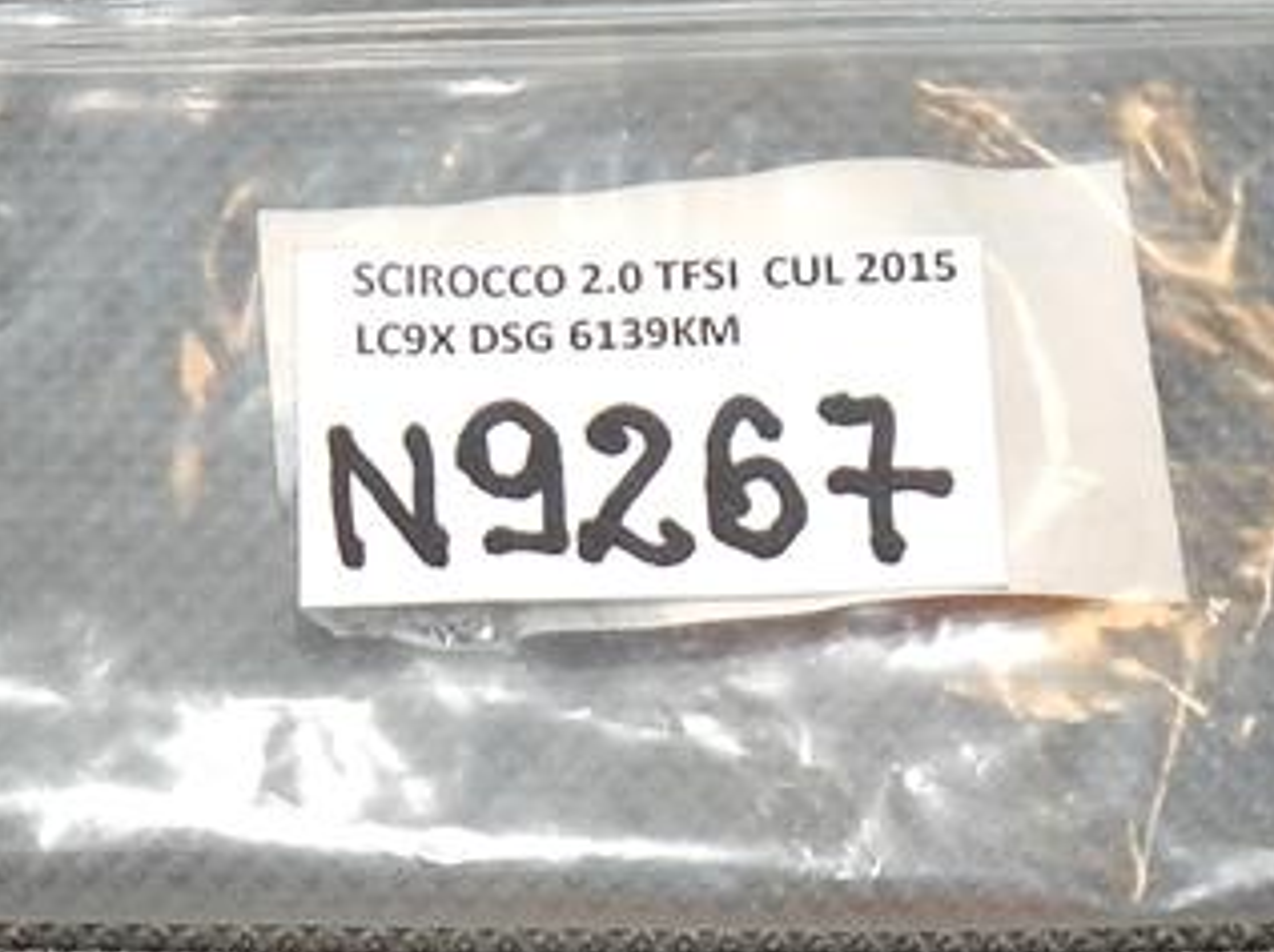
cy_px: 1173
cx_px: 591
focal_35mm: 93
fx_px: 3419
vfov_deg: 15.2
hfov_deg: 21.1
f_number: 6
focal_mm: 4
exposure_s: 1/30
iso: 200
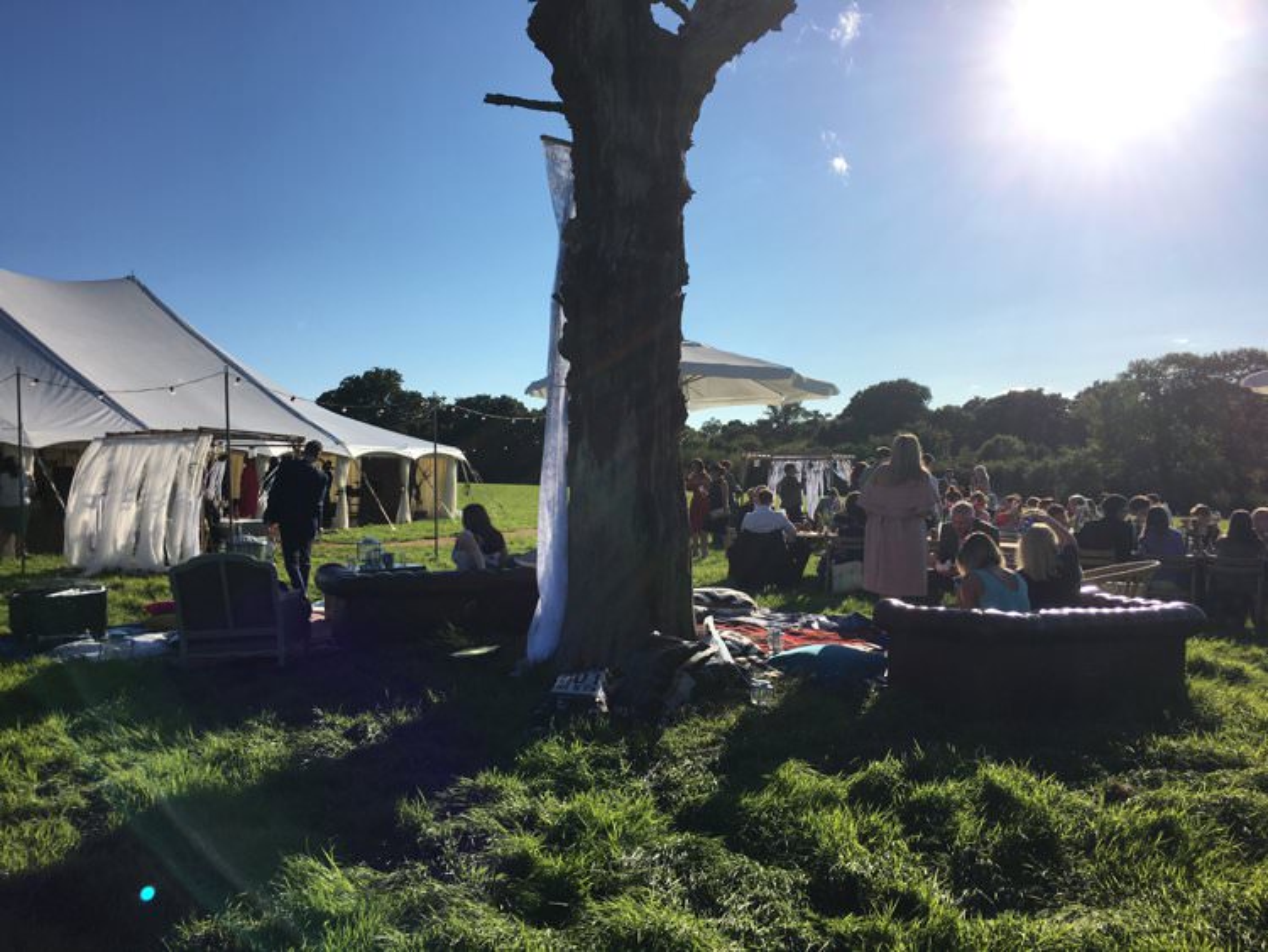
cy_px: 476
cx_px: 634
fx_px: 1063
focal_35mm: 29
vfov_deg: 48.3
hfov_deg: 61.6
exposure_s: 1/3077
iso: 25
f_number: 2.2
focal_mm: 4.15
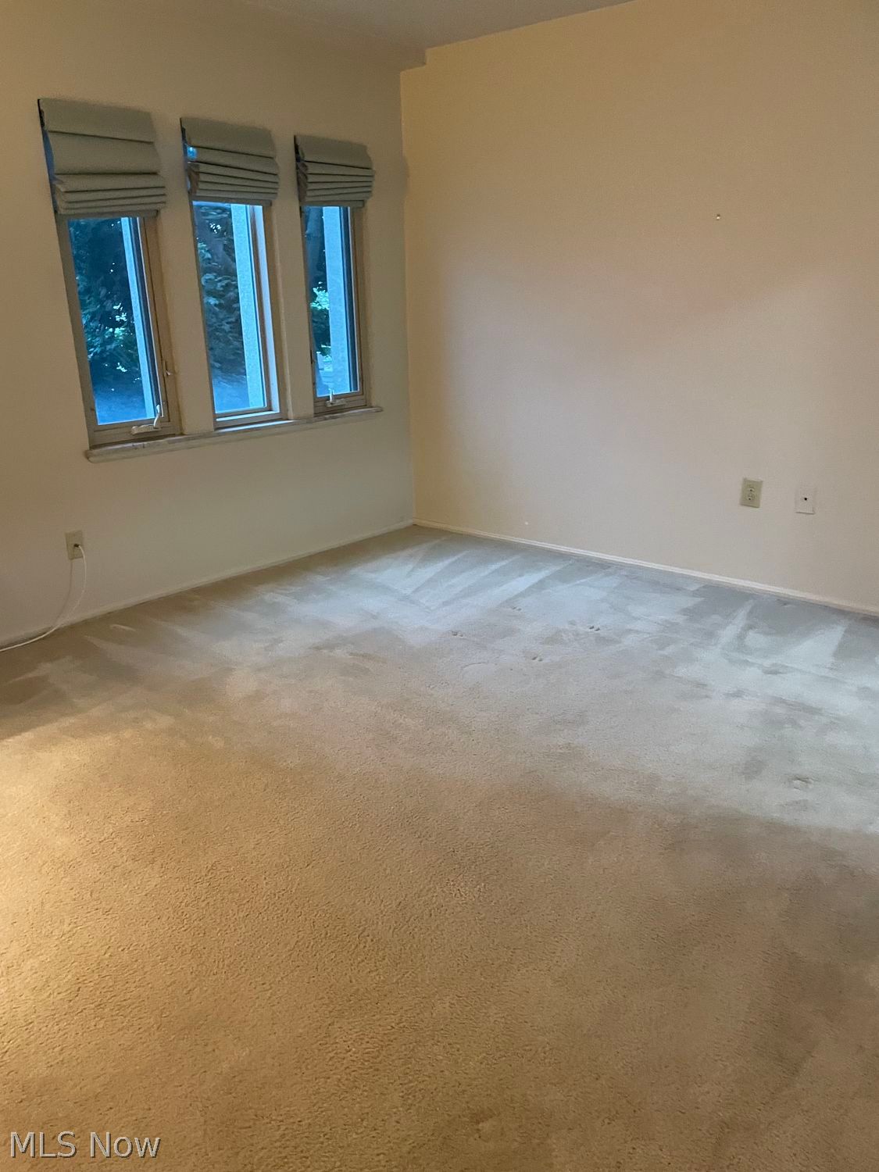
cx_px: 440
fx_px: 880
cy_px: 586
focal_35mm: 26
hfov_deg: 53.1
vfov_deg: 67.3
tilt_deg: -18.9
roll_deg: +0.5
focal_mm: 4.2
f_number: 1.6
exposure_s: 1/40
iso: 500
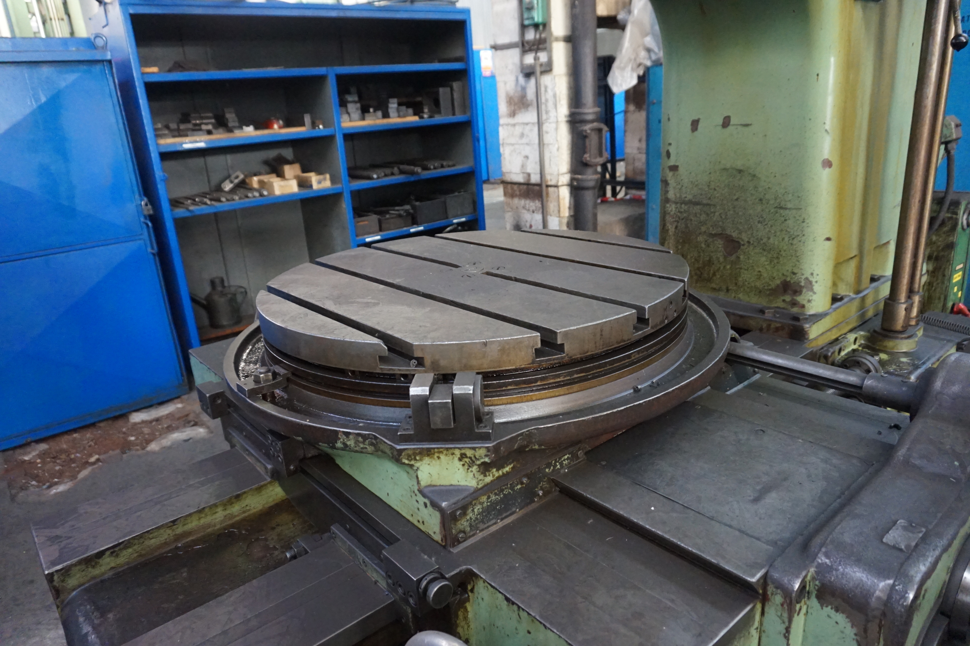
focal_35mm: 24
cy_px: 323
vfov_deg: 53.1
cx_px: 485
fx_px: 646
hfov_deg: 73.8
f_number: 3.5
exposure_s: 1/100
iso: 3200
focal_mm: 16
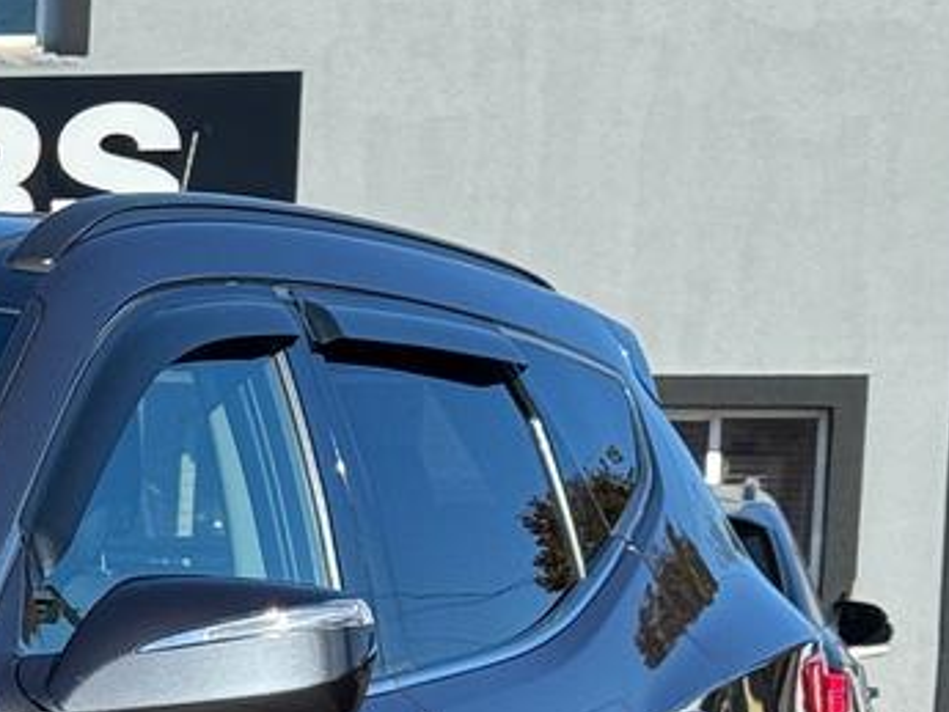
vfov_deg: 8.2
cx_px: -787
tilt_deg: -4.4
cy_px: 995
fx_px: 4882
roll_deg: -1.2
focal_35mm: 178
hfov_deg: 10.4
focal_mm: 6.76
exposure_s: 1/2415
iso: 64
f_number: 1.78
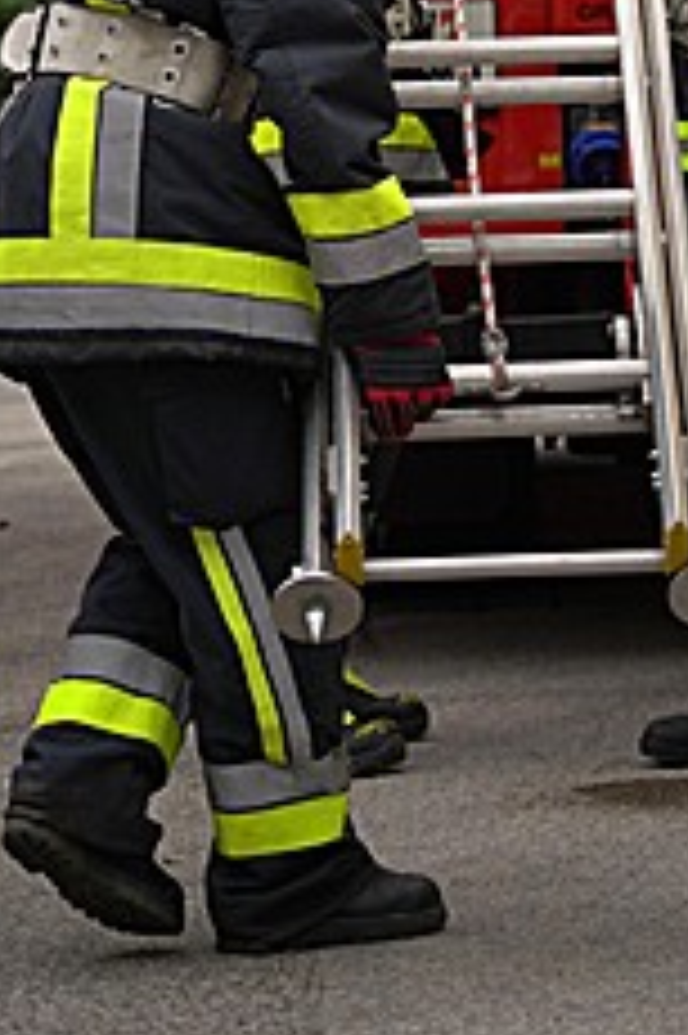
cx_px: 551
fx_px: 4622
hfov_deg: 8.5
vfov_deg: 12.5
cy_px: -202
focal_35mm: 161
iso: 320
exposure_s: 1/1000
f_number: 4
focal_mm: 60
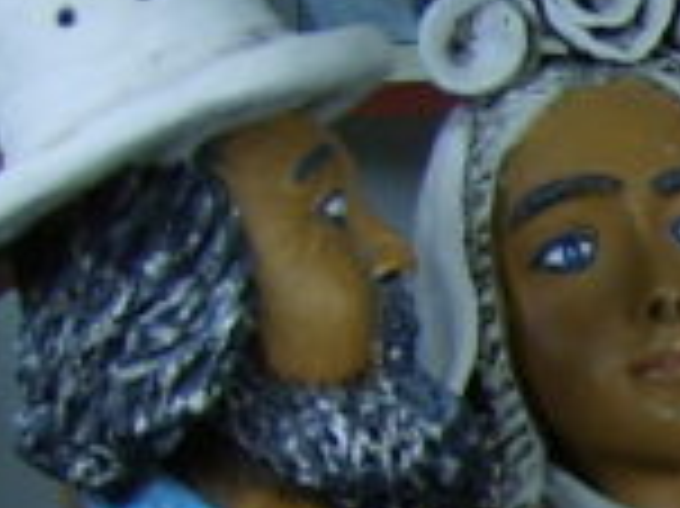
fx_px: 4672
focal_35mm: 238
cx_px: 1788
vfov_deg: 6.2
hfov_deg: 7.6
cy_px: 719
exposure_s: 1/45
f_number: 2.8
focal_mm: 5.8
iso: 50
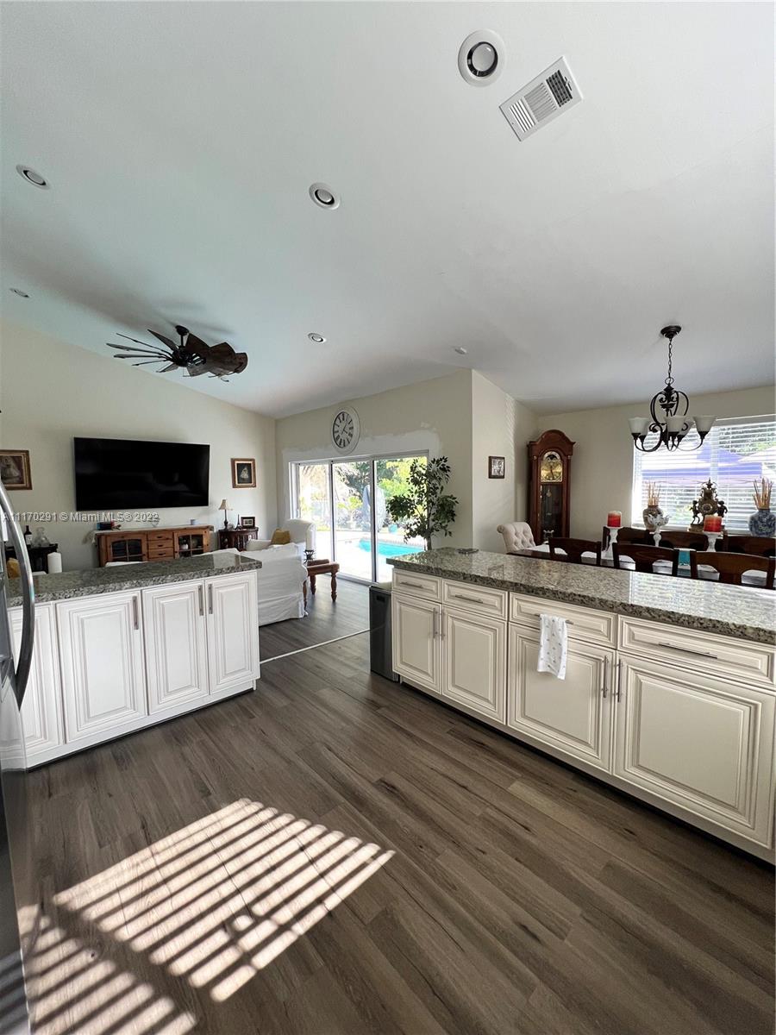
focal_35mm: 13
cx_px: 388
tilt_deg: -3.6
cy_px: 518
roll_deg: +0.9
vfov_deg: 106.2
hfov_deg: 89.9
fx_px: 389
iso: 125
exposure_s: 1/122
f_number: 1.8
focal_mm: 1.57
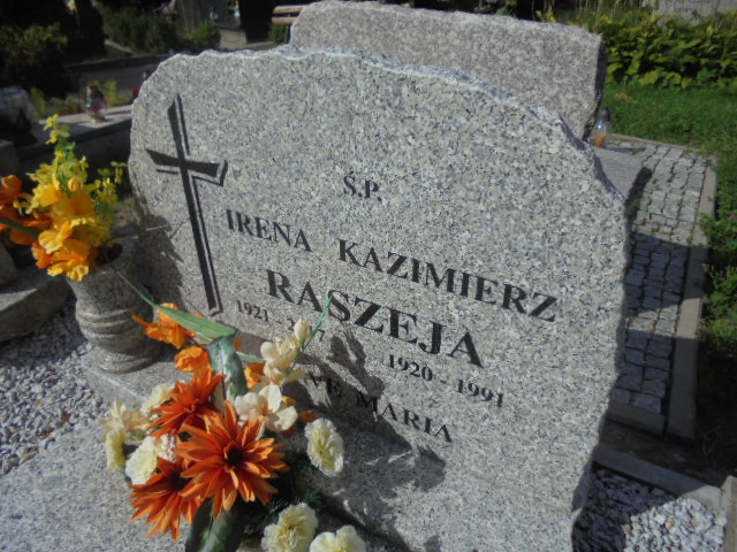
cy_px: 276
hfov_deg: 67.3
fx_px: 554
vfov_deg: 53.1
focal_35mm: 26
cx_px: 368
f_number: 11.5
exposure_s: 1/250
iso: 100
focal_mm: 4.6
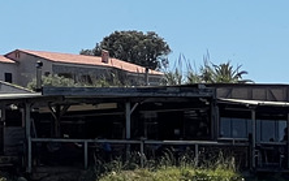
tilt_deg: +1.7
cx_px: 571
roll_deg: +0.5
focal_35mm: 441
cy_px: 224
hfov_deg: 4.7
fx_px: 3475
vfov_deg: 3.0
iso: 32
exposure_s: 1/943
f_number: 2.8
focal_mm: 9
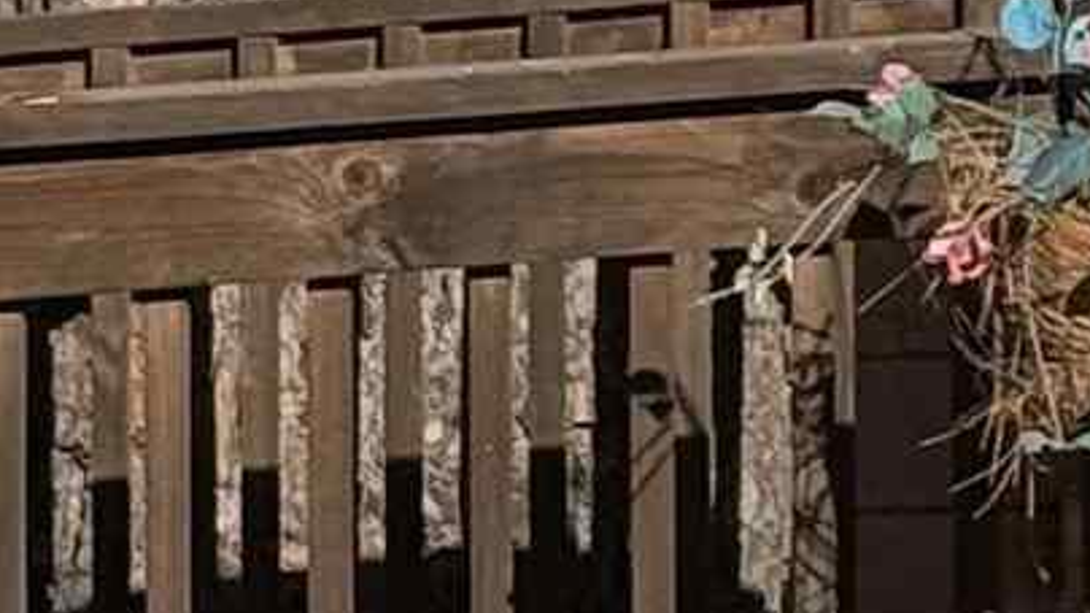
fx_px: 11500
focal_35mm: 398
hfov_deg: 5.3
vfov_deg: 3.0
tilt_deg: +2.6
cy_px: -1096
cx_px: 1940
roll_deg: +0.3
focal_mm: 6.76
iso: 64
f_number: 1.78
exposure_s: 1/4878
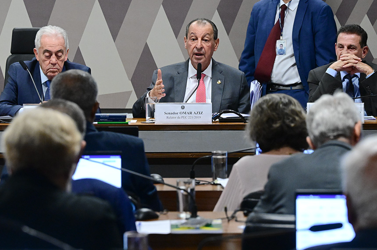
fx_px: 1955
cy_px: 125
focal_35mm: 187
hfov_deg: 11.0
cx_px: 188
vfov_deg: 7.3
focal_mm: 125
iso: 5000
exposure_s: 1/160
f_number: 5.6
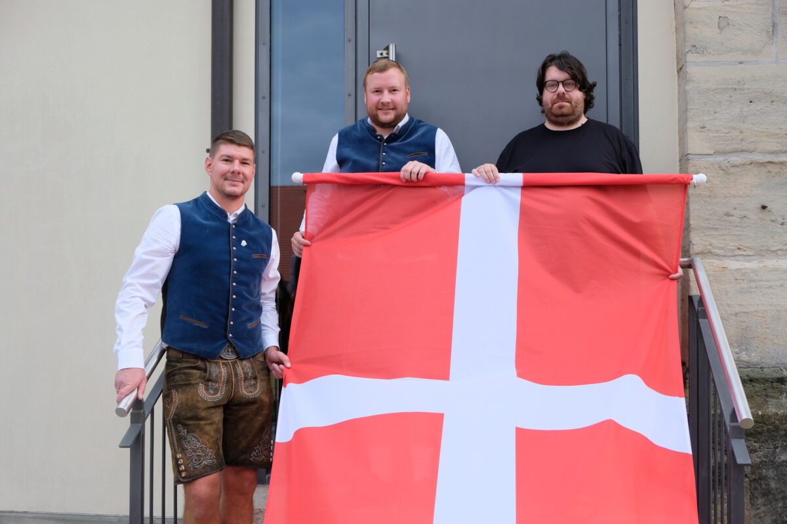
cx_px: 394
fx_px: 918
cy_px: 262
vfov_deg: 31.9
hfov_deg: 46.4
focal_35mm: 42
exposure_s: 1/280
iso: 400
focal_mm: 27.7
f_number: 4
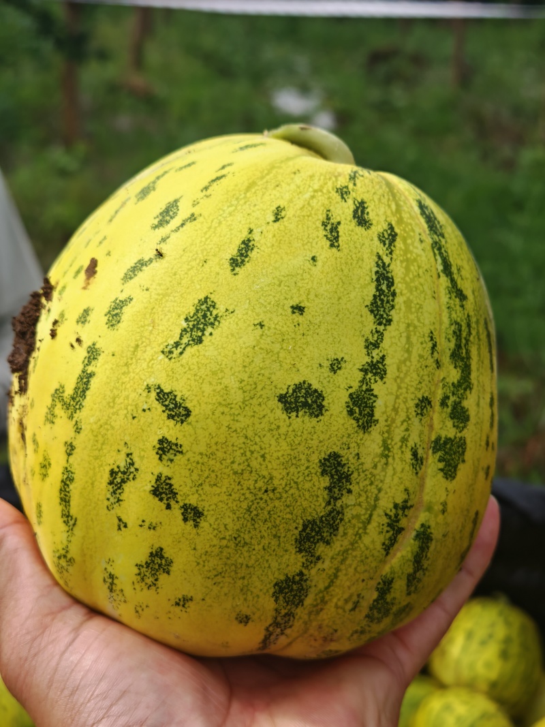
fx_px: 1008
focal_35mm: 48
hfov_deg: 30.3
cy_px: 364
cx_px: 272
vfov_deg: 39.7
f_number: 1.9
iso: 50
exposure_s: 1/840
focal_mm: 6.67
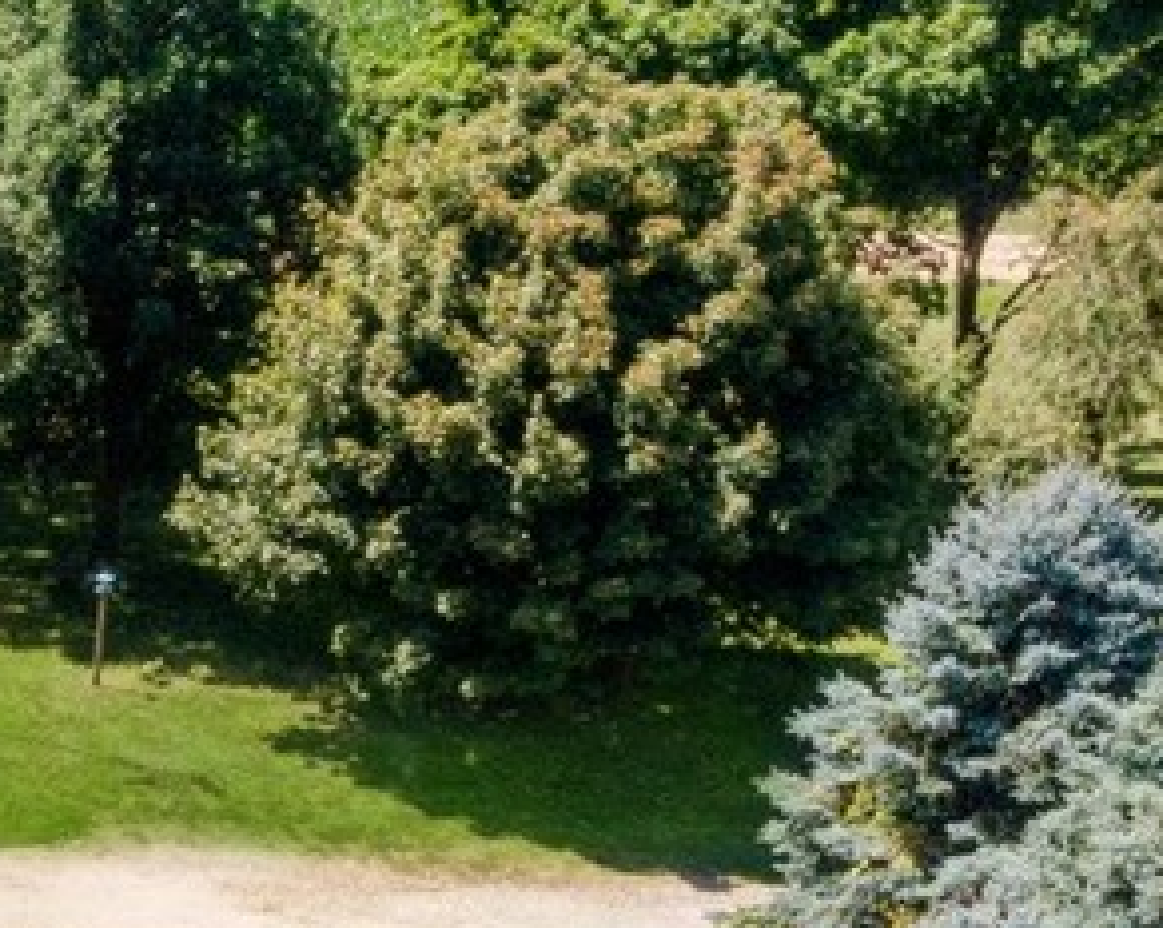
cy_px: 1478
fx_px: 5020
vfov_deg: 10.2
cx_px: -982
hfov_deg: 12.1
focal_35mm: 146
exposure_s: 1/500
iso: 200
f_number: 8
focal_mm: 10.26
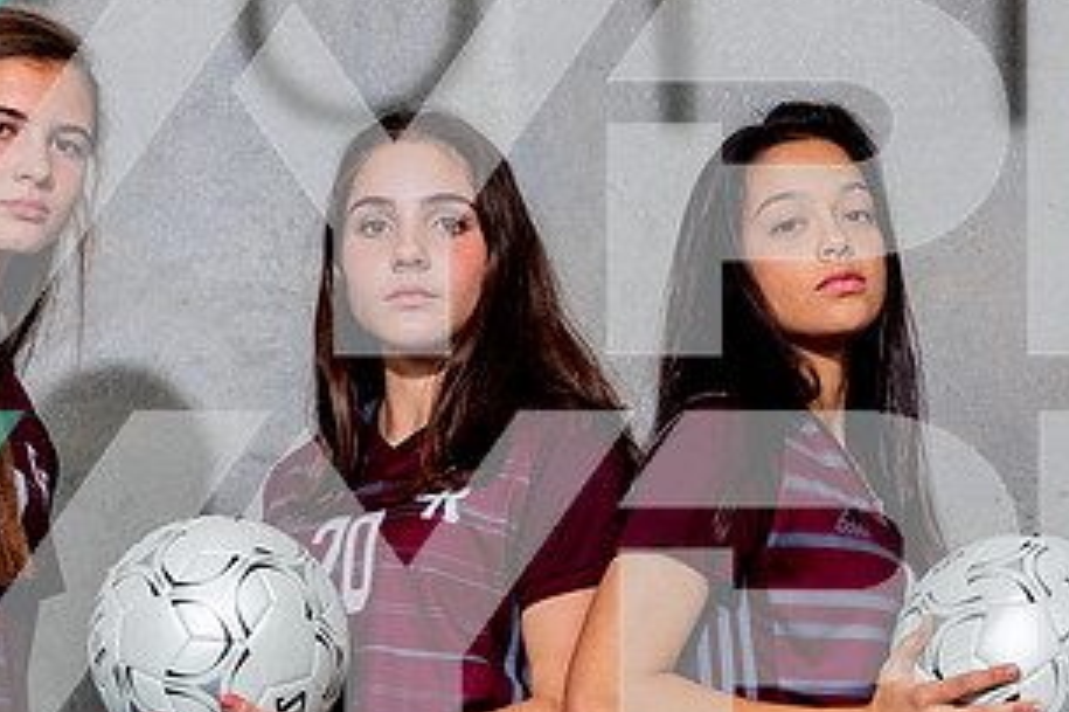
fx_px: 3324
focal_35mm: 112
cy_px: 822
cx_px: 518
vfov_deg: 12.0
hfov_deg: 18.3
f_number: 5
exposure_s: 1/160
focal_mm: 44
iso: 160
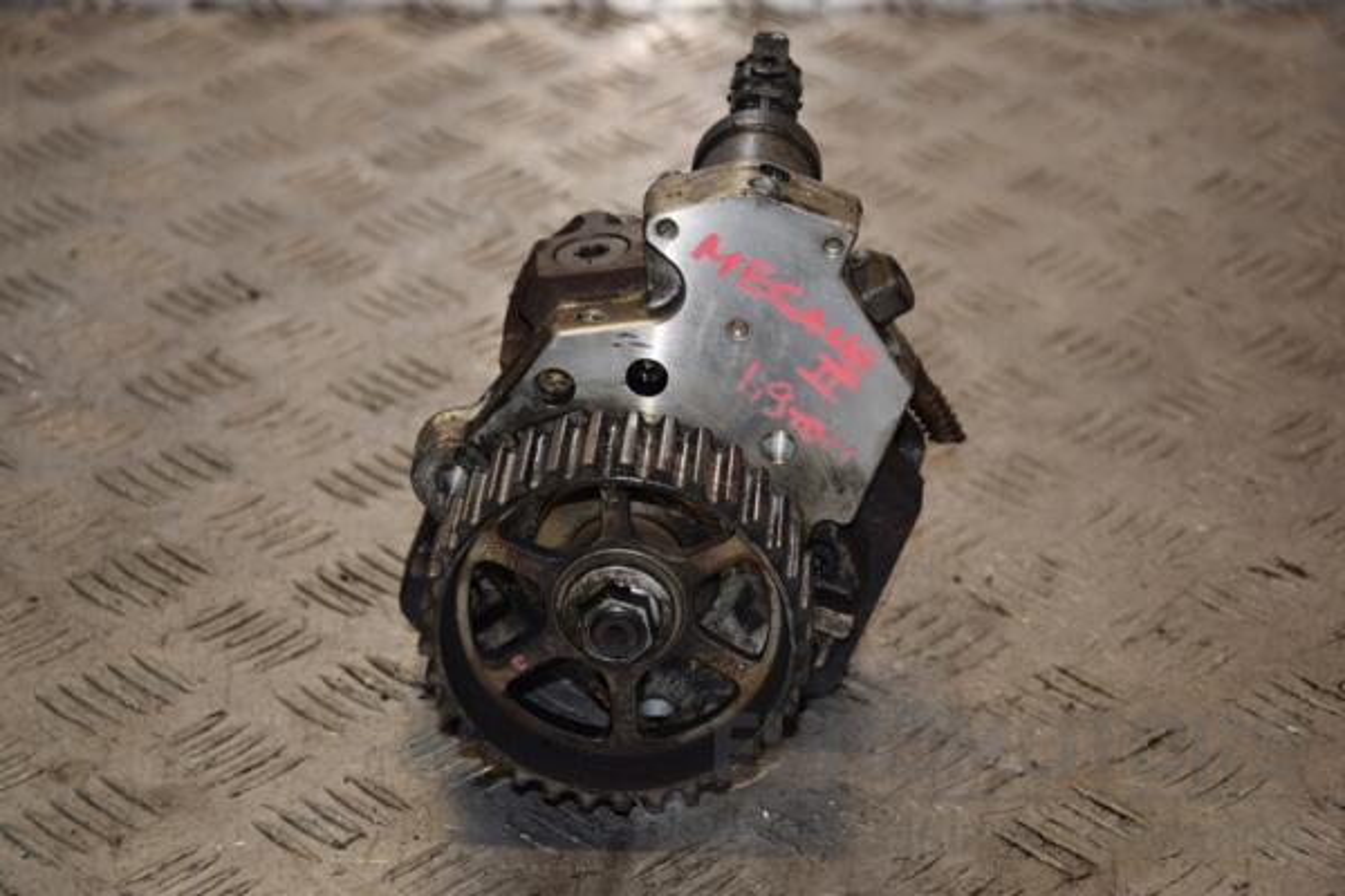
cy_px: 448
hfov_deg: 19.5
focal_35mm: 105
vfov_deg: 13.0
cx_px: 672
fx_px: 3923
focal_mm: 70
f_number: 5.3
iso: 100
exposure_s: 1/60
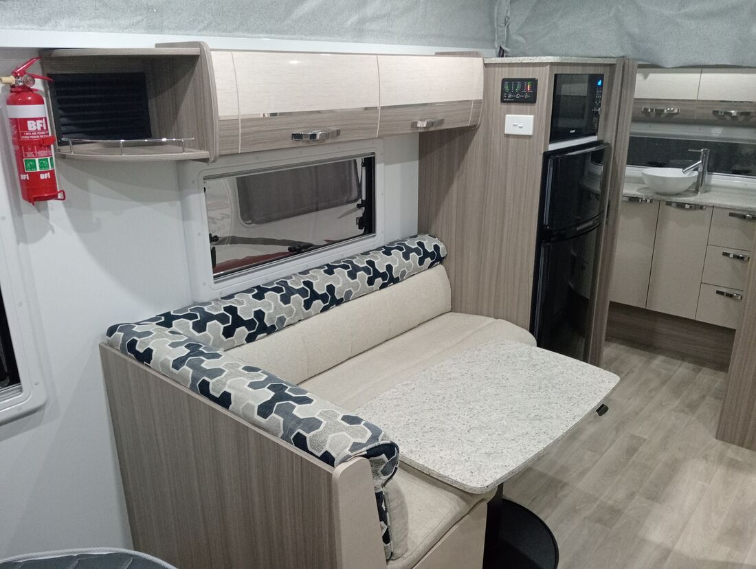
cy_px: 284
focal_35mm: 28
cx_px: 378
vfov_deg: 49.8
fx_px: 612
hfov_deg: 63.4
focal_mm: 3.98
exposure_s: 1/25
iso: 997
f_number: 1.8
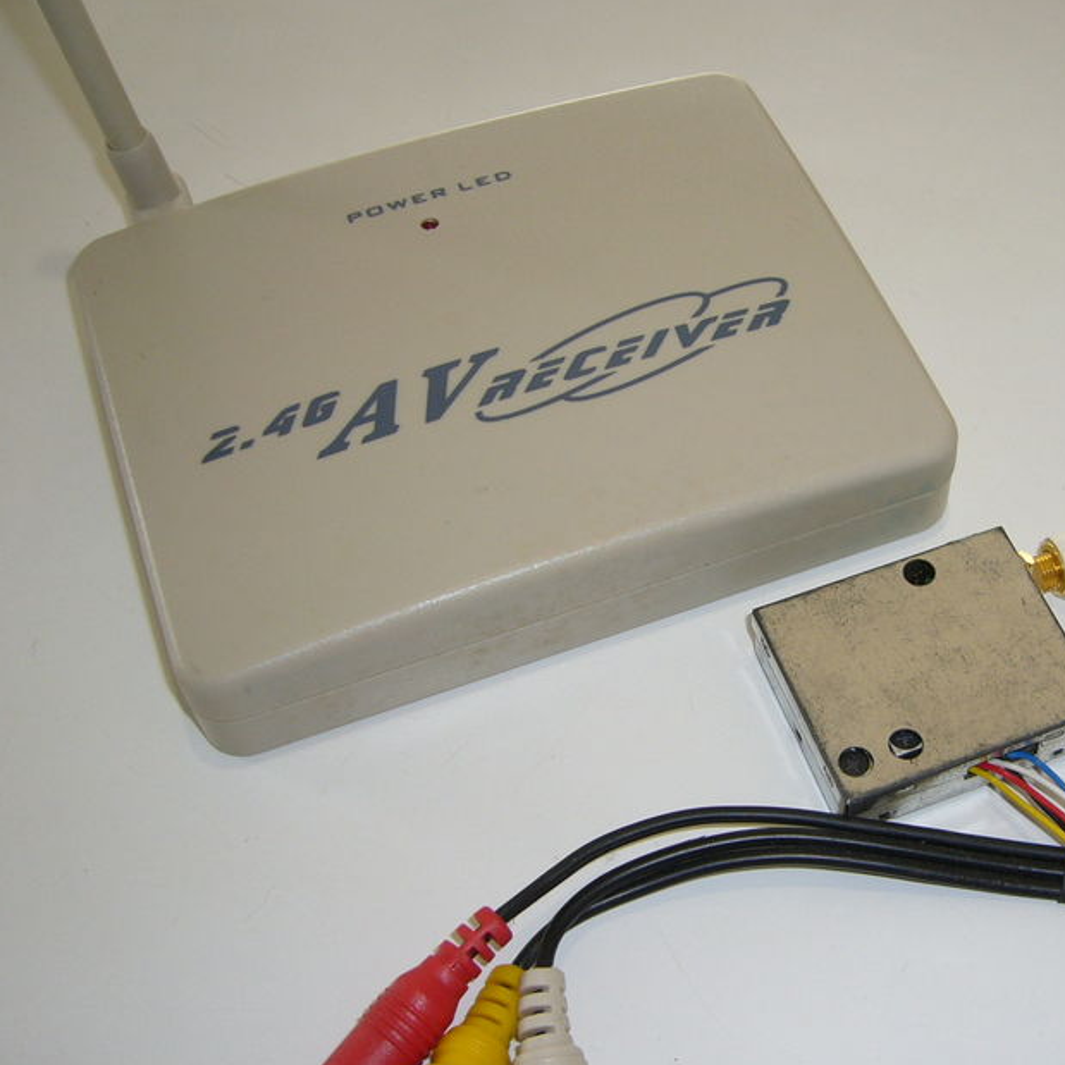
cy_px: 571
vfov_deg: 34.0
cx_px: 736
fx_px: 1740
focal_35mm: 50
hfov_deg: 33.6
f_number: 2.8
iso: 80
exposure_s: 1/60
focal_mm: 5.8
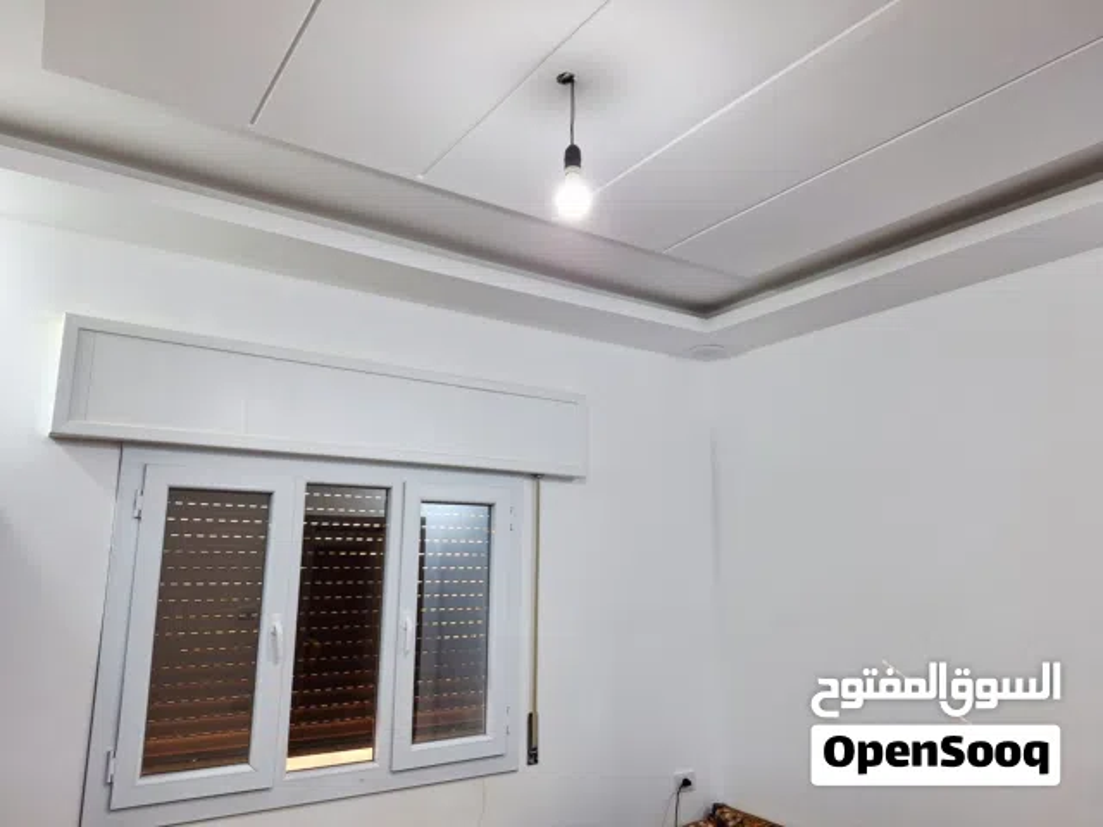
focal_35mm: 23
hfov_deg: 73.9
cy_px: 414
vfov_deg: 58.9
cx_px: 552
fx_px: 733
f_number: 1.8
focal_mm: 5.54
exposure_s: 1/50
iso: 80
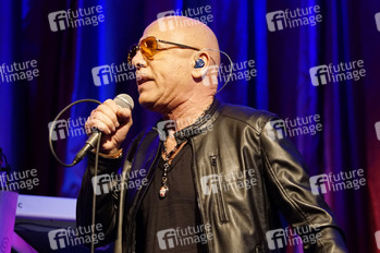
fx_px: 1445
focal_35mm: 137
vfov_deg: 10.0
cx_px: 200
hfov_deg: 15.0
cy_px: 155
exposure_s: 1/125
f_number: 4.5
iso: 3200
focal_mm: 106
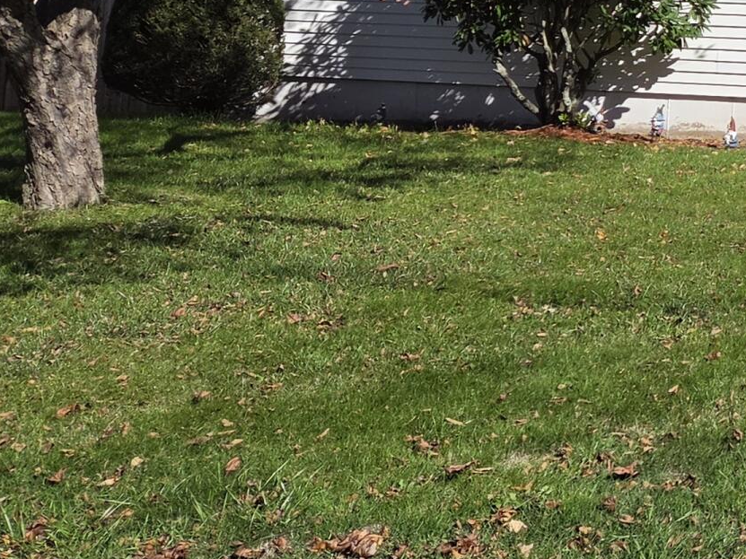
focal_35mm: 83
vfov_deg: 17.3
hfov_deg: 19.5
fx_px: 1788
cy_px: -36
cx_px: 1215
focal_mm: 5.4
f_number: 1.8
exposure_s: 1/4579
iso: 80
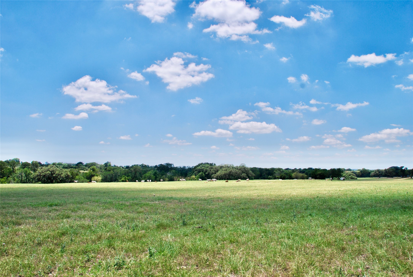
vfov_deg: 48.0
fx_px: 310
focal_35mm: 27
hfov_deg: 67.3
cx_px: 206
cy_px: 138
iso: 100
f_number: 9
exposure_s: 1/250
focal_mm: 18
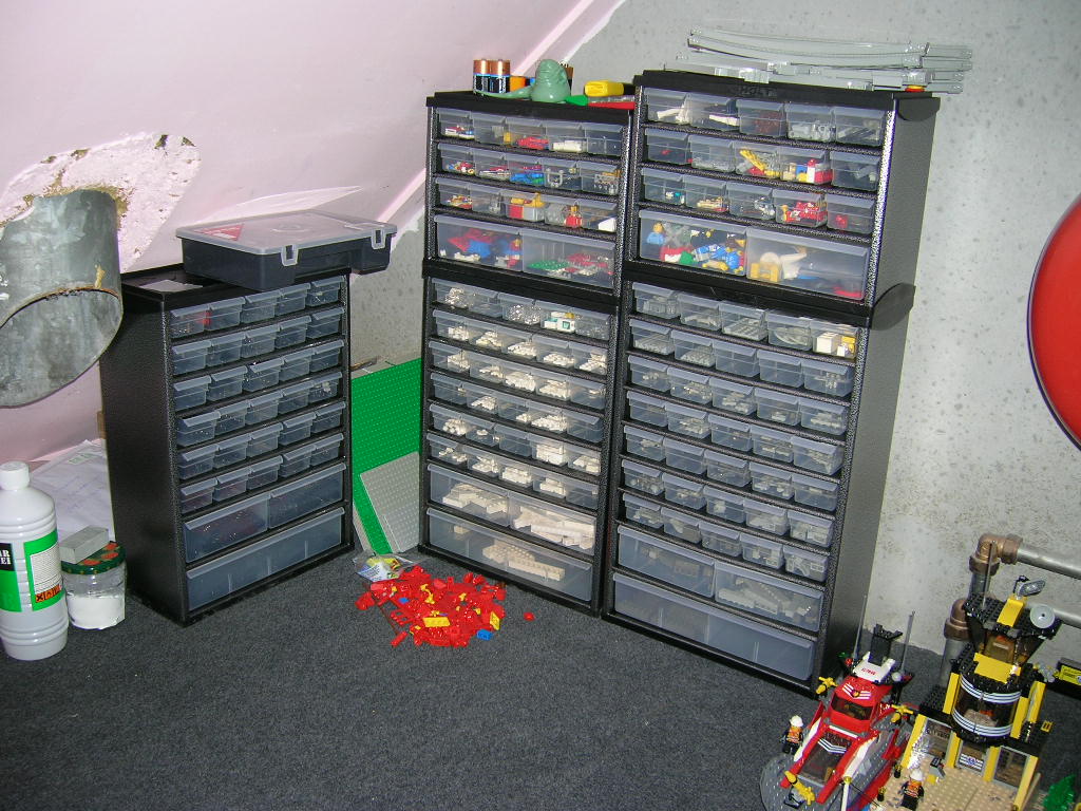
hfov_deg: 54.0
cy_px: 406
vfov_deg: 41.8
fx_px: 1062
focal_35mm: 34
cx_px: 540
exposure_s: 1/60.1
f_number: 2.9
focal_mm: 5.7
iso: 56
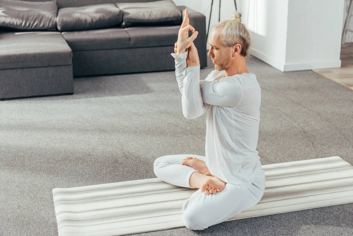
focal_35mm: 58
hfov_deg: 34.5
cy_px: 118
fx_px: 569
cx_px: 176
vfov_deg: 23.4
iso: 160
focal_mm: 58
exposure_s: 1/200
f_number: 3.2
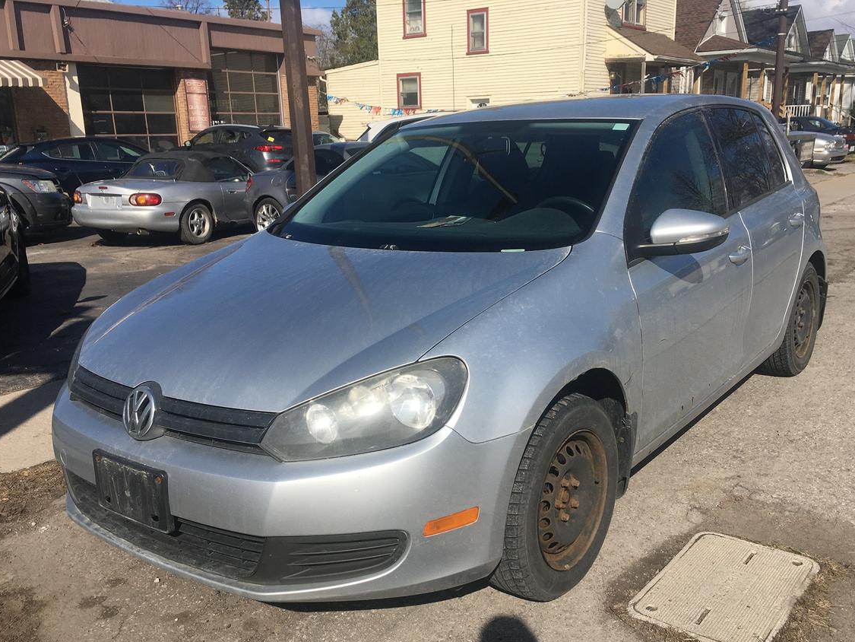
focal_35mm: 33
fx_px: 815
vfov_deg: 42.9
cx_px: 445
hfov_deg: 55.3
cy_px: 364
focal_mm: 4.15
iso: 25
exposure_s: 1/2137
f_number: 2.2
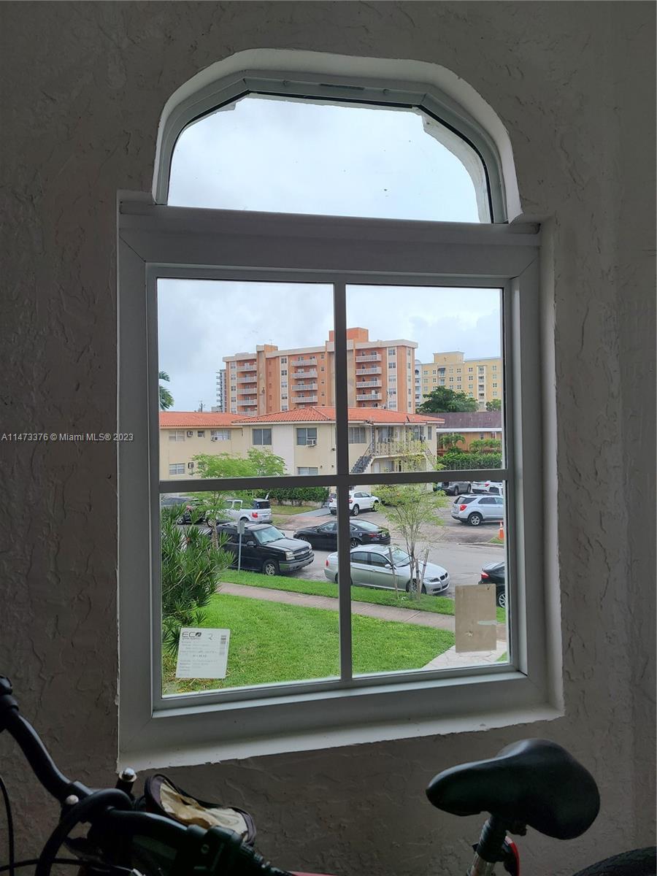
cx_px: 328
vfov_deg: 67.3
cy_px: 438
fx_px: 658
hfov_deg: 53.1
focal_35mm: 26
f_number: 1.8
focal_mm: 5.4
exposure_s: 1/1251
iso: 40
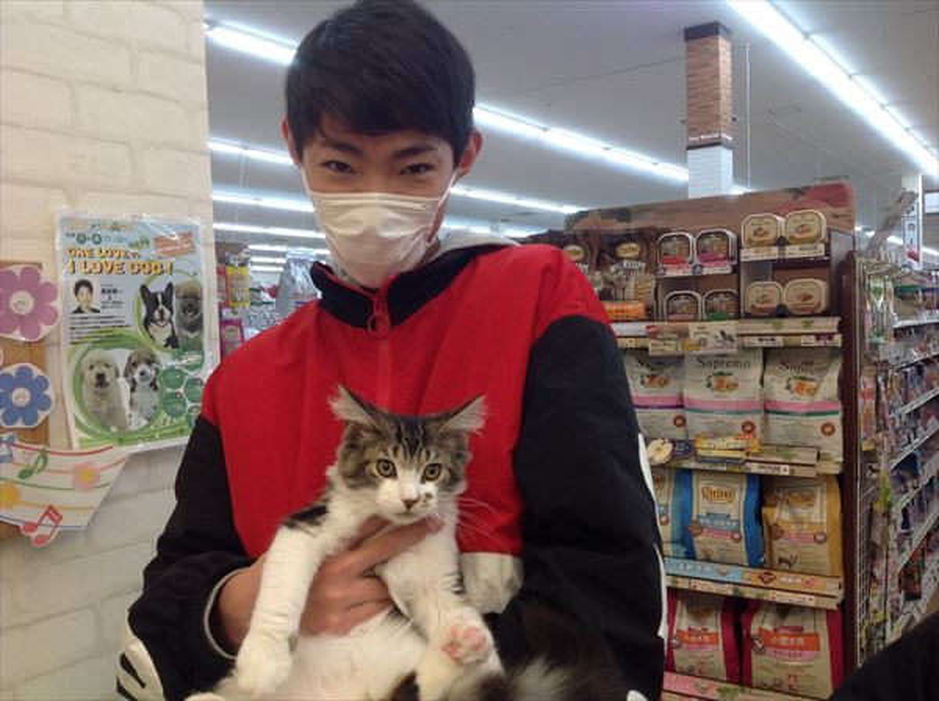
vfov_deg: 40.6
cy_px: 350
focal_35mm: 35
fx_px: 948
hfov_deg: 52.7
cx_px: 470
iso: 50
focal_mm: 4.28
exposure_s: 1/40
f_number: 2.4
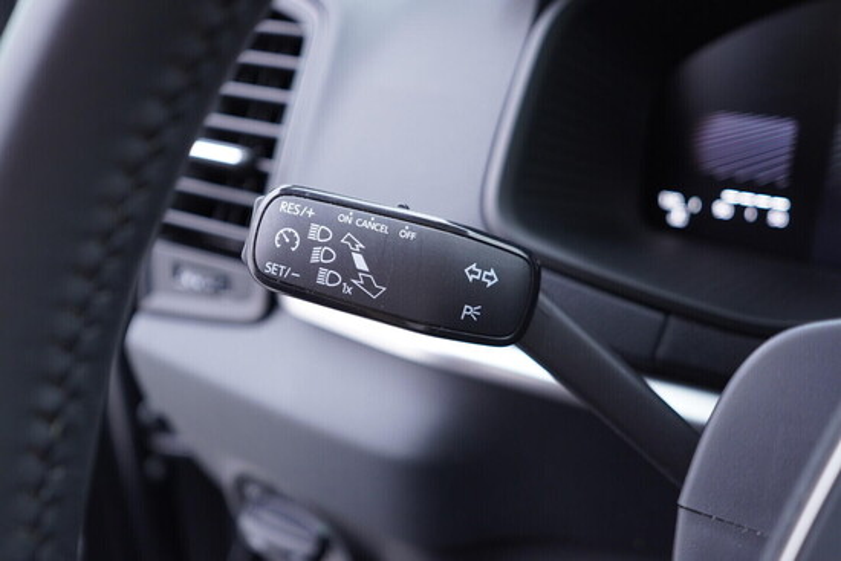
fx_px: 841
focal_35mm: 36
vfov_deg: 36.9
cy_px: 280
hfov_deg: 53.1
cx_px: 420
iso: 320
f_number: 2.8
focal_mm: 24
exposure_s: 1/40
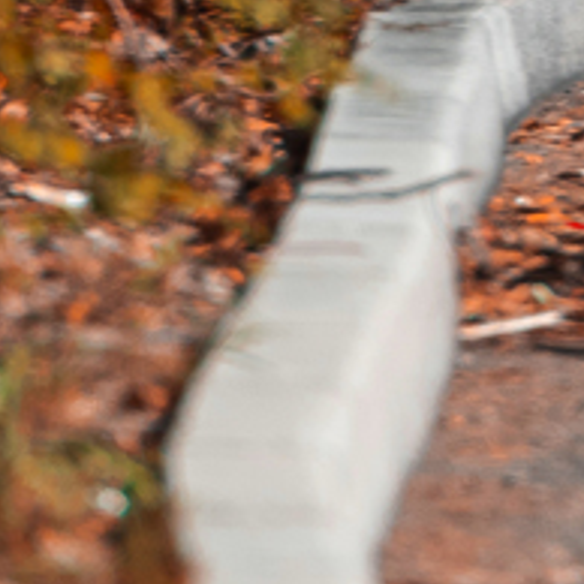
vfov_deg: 1.0
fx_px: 33441
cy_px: -549
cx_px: 2622
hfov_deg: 1.0
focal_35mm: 1752
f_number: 3.5
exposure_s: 1/1000
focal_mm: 200
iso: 100
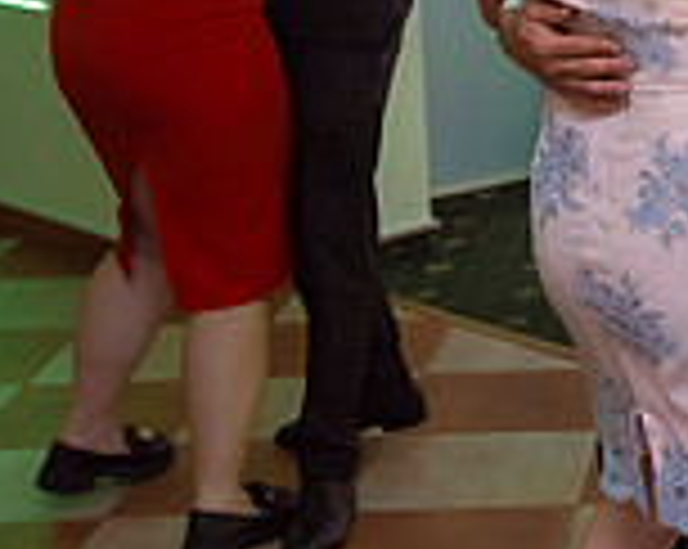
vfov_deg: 12.5
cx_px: 1111
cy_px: 46
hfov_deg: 14.4
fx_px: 2481
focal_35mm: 122
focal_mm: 29
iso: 1250
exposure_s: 1/125
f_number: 2.8
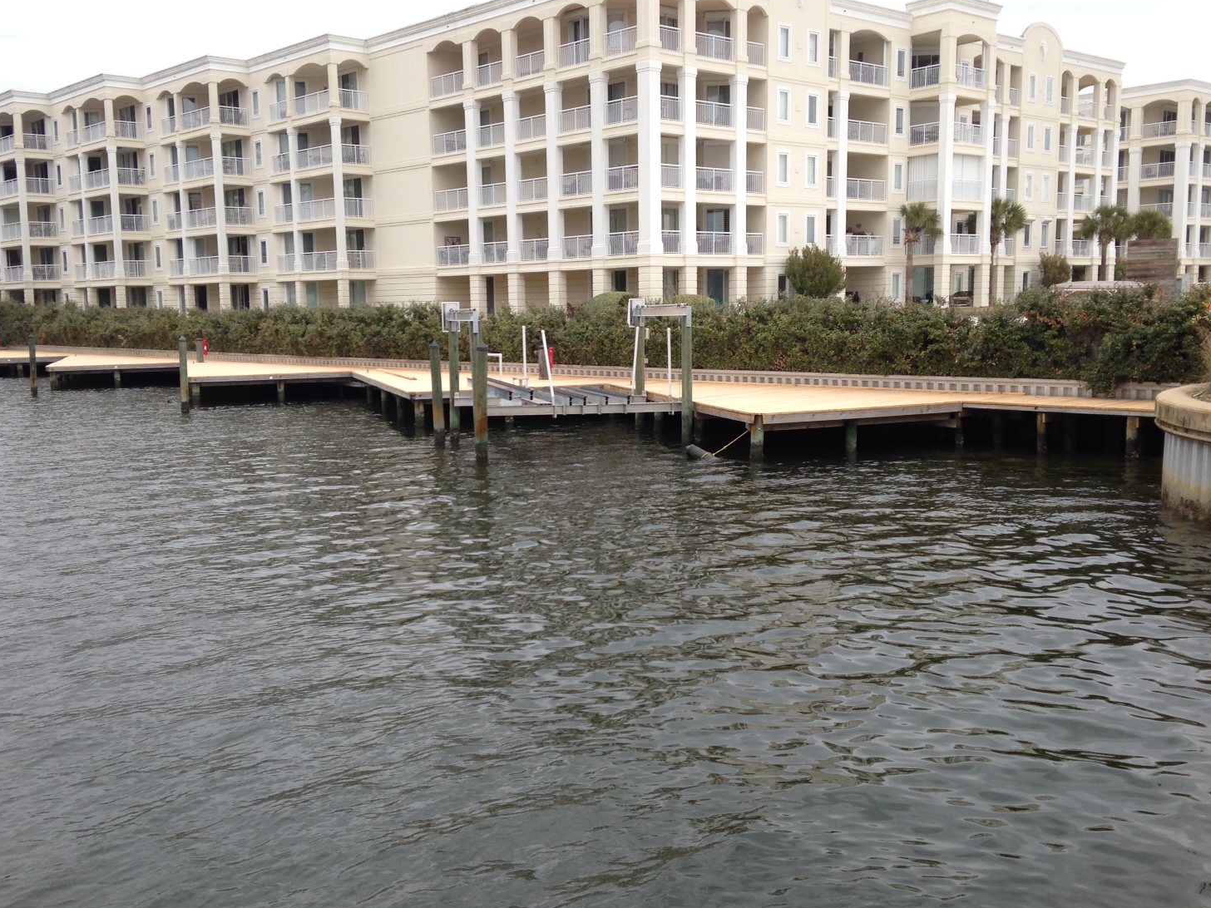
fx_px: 1294
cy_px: 444
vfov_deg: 38.7
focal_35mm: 37
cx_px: 609
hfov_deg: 50.1
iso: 50
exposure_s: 1/337
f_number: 2.4
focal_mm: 4.12
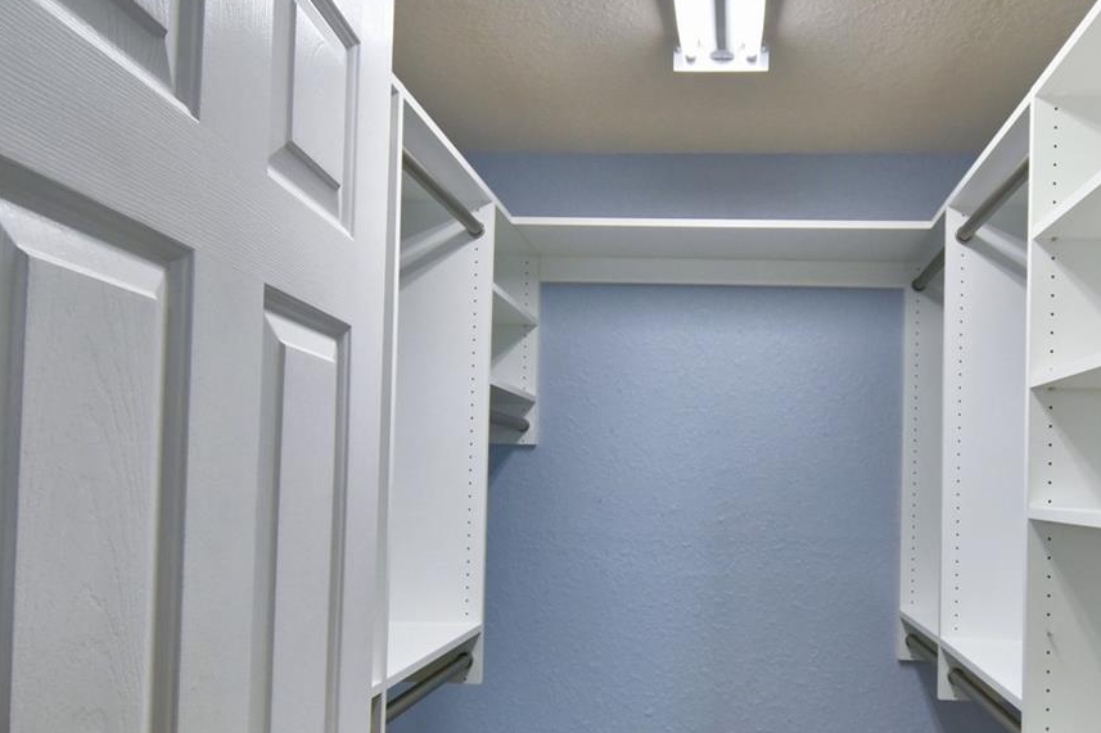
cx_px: 694
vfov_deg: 45.9
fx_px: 856
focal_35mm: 28
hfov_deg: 64.5
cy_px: 463
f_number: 4.5
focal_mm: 10
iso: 360
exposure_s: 1/125
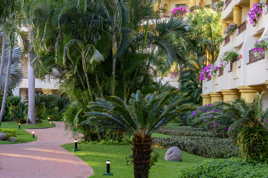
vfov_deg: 14.5
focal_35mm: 94
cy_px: 91
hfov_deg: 21.7
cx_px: 133
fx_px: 700
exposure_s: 1/6
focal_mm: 38
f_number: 11
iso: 200
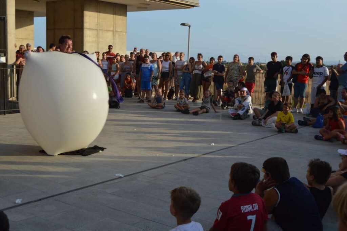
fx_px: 433
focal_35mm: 45
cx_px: 174
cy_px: 116
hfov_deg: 43.6
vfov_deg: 29.8
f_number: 7.1
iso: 100
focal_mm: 30
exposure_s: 1/200
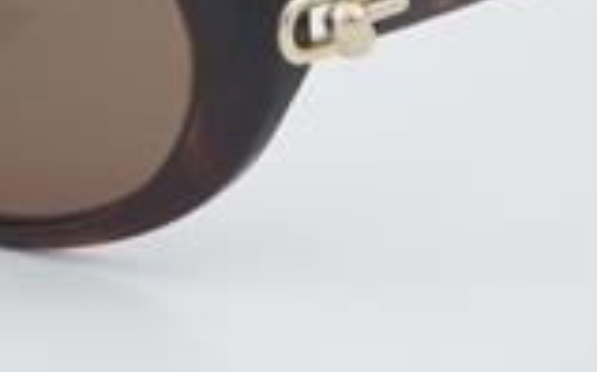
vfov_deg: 6.2
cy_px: 0
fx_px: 3434
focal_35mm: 211
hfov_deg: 9.9
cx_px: 79
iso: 100
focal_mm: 55
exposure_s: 1/3
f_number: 32
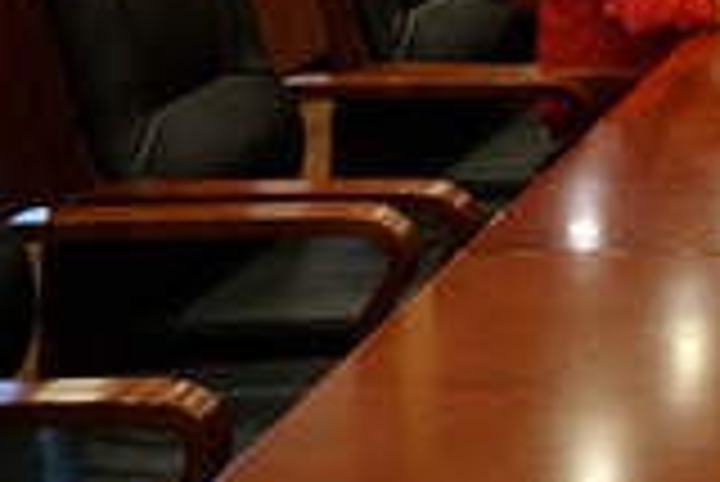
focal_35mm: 93
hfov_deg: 18.2
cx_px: 1224
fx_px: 1862
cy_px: -318
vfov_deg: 13.6
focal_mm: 18
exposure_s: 1/160
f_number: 4
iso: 1600
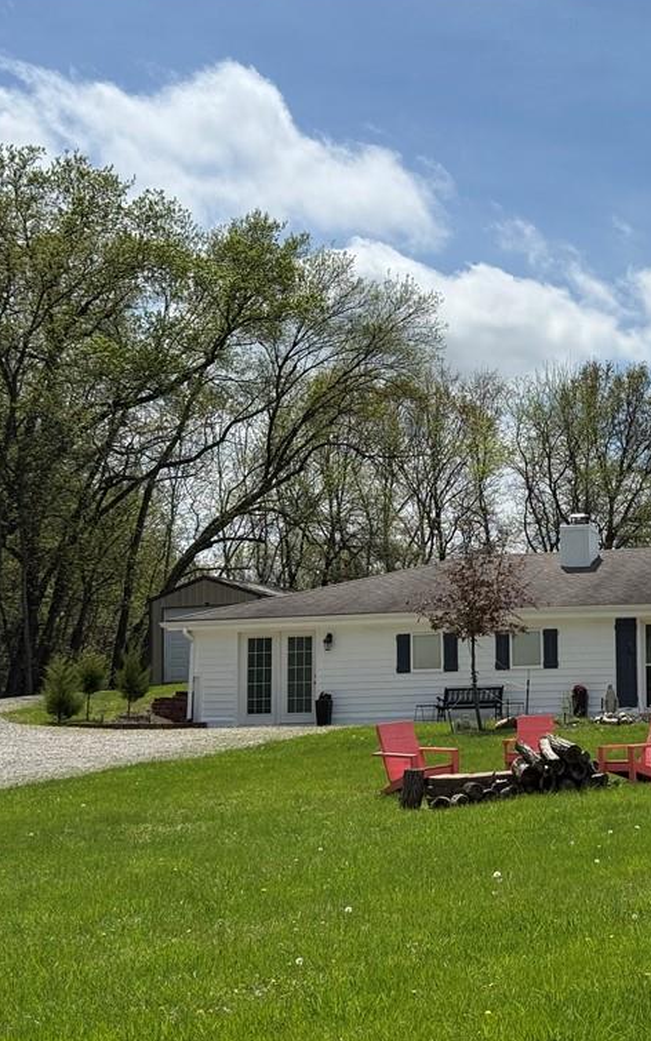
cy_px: 514
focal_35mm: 69
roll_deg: +1.1
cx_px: 657
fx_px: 1958
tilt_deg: +8.3
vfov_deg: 29.8
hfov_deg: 18.4
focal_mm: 6.76
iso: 64
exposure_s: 1/11364
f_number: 1.78
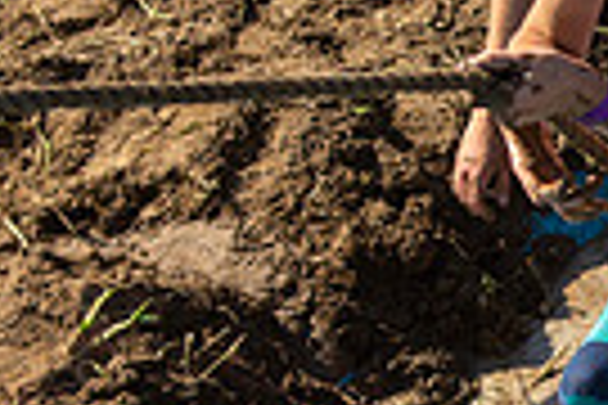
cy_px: 409
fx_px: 3648
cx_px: 1286
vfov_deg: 6.3
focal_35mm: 216
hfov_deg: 8.9
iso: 100
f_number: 4
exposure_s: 1/5000
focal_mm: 32
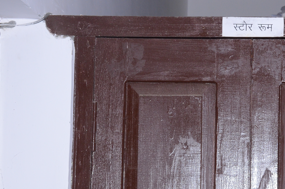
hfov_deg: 17.9
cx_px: 221
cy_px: 141
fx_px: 901
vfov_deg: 11.9
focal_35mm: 114
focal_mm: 42
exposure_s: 1/125
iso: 1000
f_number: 9
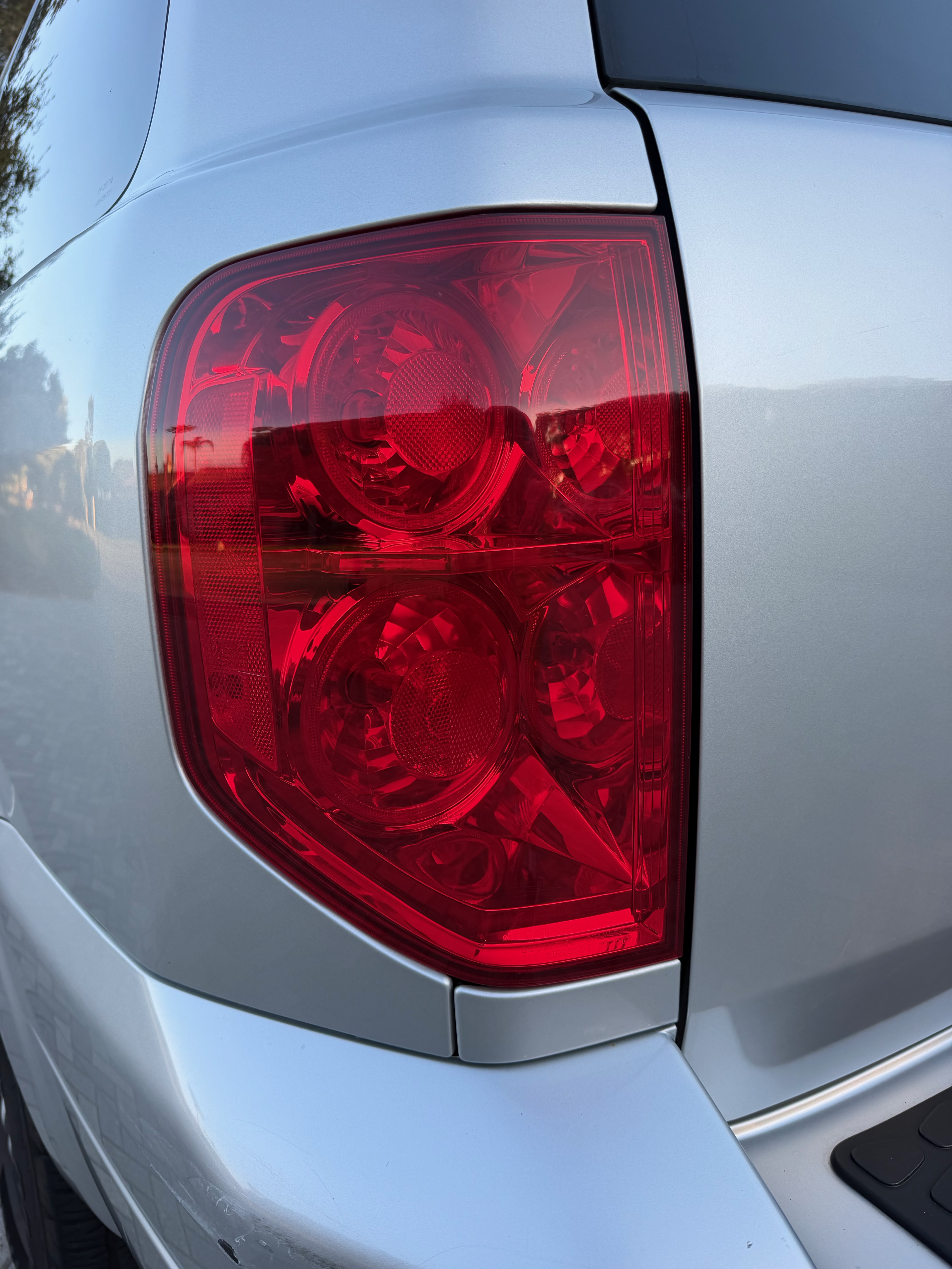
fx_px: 880
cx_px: 476
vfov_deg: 71.6
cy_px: 634
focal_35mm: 24
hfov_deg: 56.8
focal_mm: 6.76
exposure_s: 1/283
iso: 64
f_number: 1.78
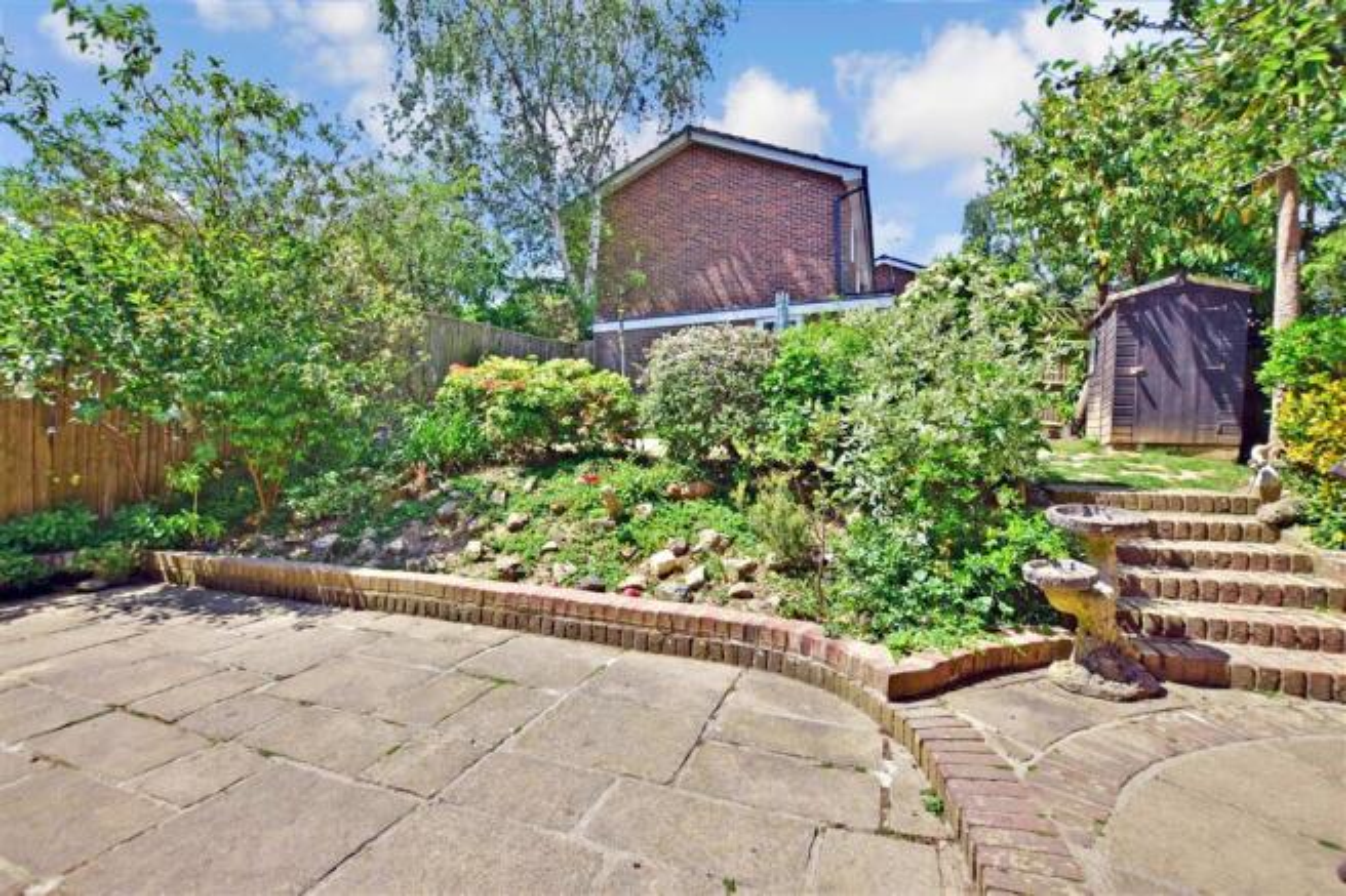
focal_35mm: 15
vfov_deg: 77.3
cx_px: 673
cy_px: 448
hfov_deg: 100.4
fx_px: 561
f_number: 11
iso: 400
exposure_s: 1/320
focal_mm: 10
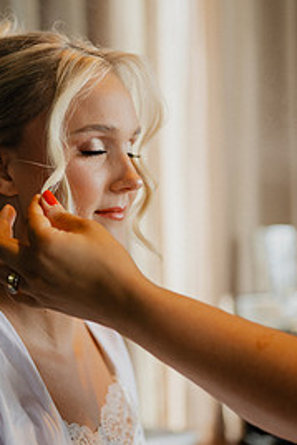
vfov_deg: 24.2
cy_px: 249
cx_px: 144
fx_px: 1038
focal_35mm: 84
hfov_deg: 16.3
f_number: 2
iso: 160
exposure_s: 1/250
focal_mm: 50
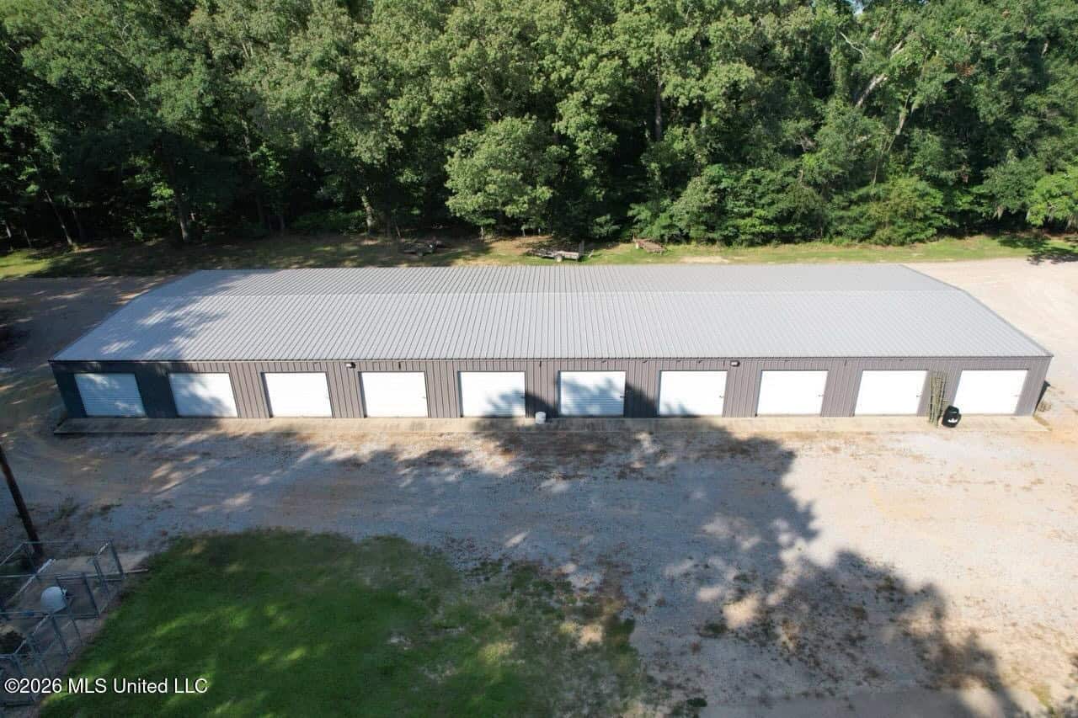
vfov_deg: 57.2
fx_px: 659
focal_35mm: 22
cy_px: 359
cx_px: 539
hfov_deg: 78.6
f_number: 2.8
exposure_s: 1/1250
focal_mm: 8.4
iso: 110
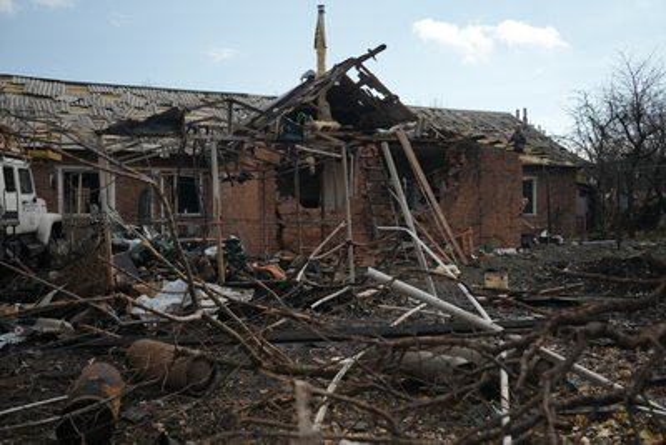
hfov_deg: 58.7
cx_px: 333
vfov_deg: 41.1
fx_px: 592
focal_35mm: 32
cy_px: 222
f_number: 2.8
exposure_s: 1/80
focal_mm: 32
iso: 125
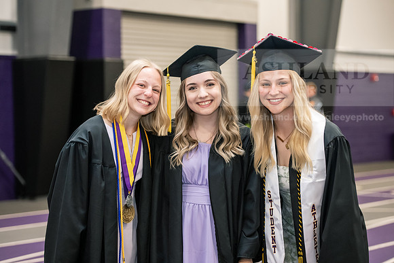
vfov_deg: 15.2
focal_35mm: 90
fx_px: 985
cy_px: 132
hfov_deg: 22.6
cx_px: 197
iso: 2500
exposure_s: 1/200
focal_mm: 90
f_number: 3.5
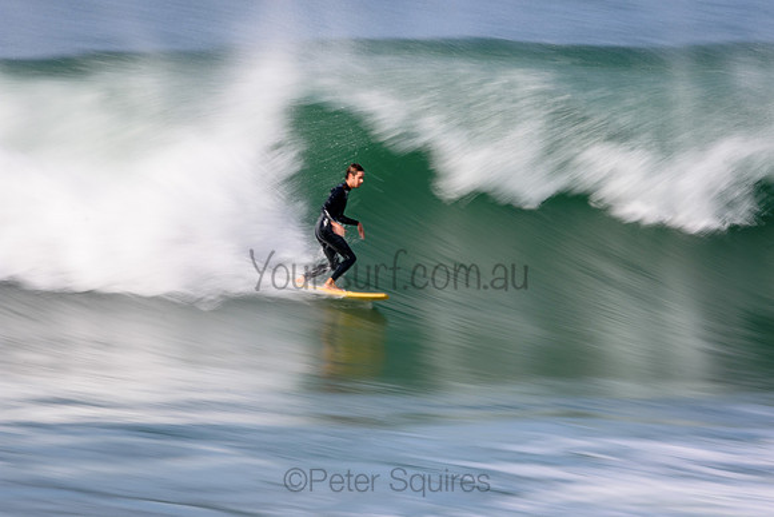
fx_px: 14193
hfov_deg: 3.1
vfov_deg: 2.1
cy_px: 258
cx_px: 387
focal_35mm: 660
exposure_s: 1/20
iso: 100
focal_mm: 440
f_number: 18
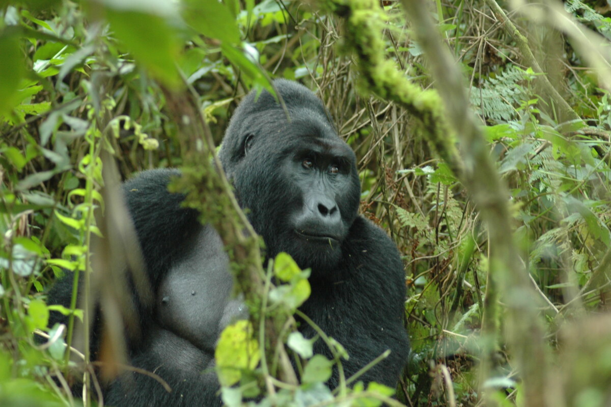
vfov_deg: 7.5
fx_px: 3103
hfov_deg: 11.2
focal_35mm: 183
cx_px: 306
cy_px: 204
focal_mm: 122
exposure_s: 1/40
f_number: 4.2
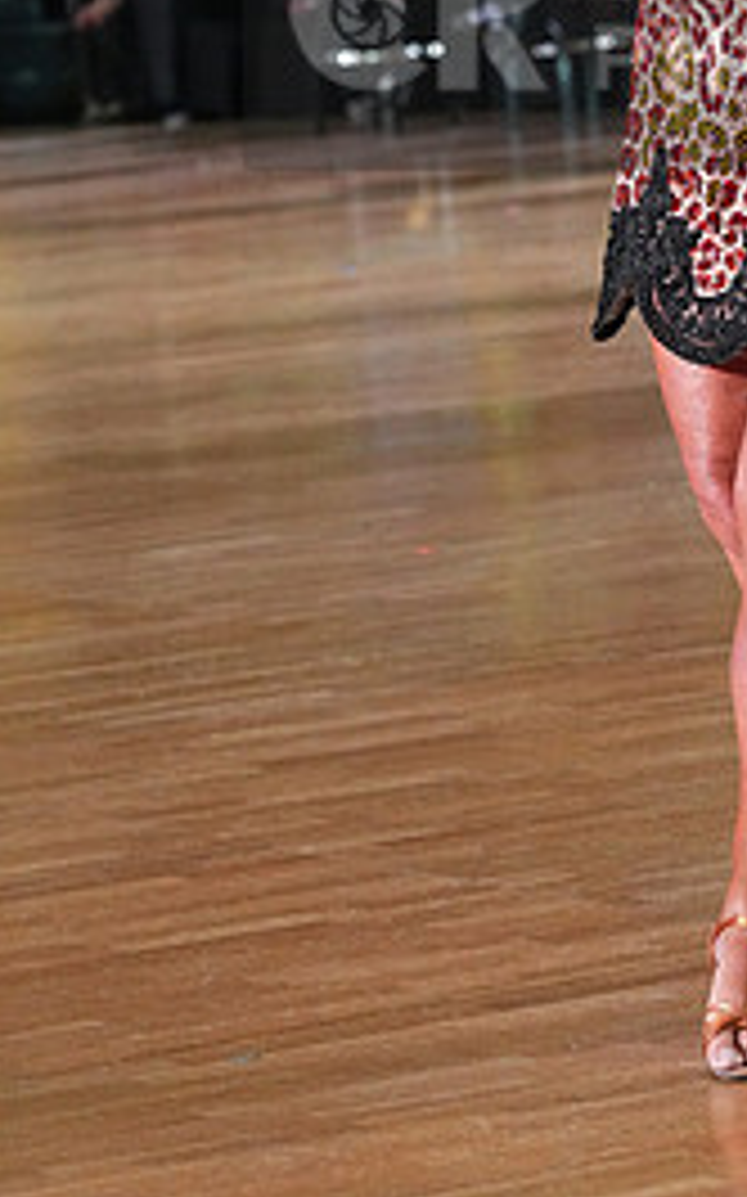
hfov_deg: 6.2
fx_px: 6815
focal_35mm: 209
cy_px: 22
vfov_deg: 10.0
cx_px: 866
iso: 8000
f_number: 5.6
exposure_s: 1/400
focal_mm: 94
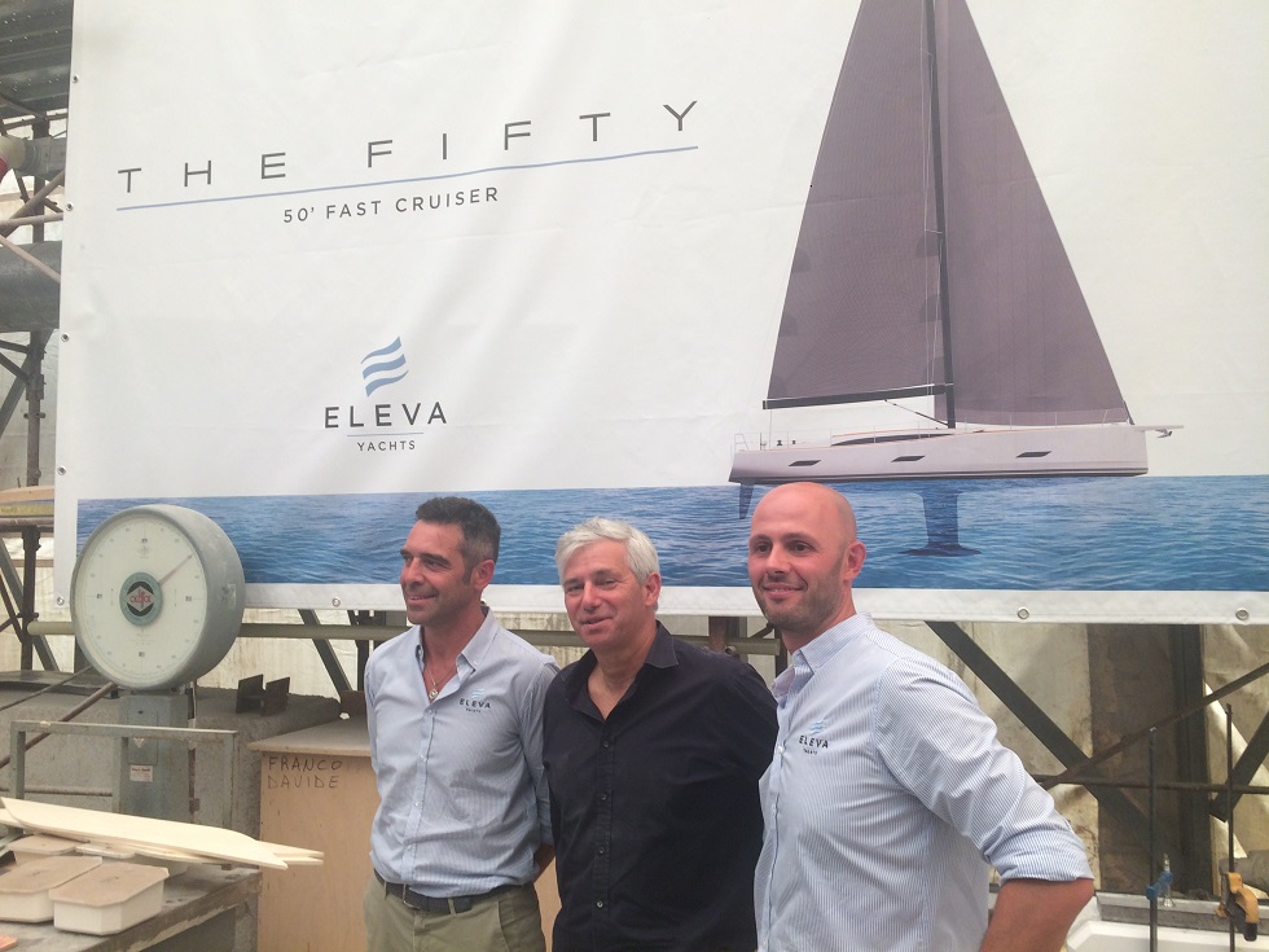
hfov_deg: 61.7
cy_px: 476
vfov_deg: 48.2
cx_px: 634
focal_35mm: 29
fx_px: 1063
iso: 50
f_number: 2.2
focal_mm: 4.15
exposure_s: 1/50
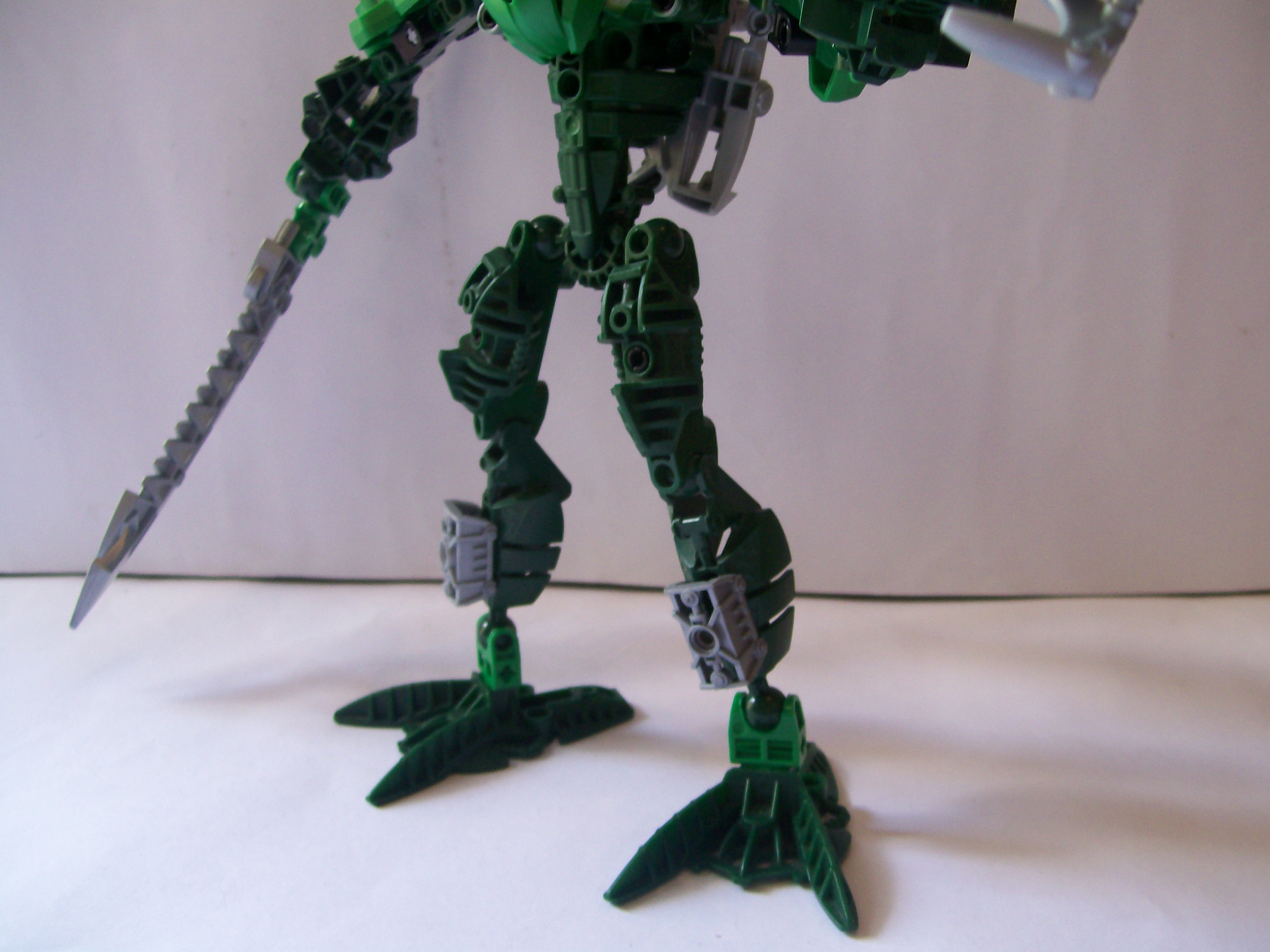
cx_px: 635
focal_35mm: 36
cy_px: 476
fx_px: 1321
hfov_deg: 51.4
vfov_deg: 39.7
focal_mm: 6
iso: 80
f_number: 2.7
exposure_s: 1/41.1
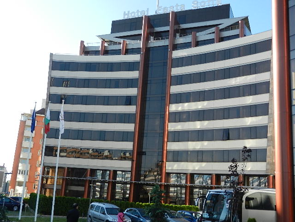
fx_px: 324
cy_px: 111
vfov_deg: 37.7
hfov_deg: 49.0
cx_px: 148
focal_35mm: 38
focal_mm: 6.9
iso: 160
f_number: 4
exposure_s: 1/400
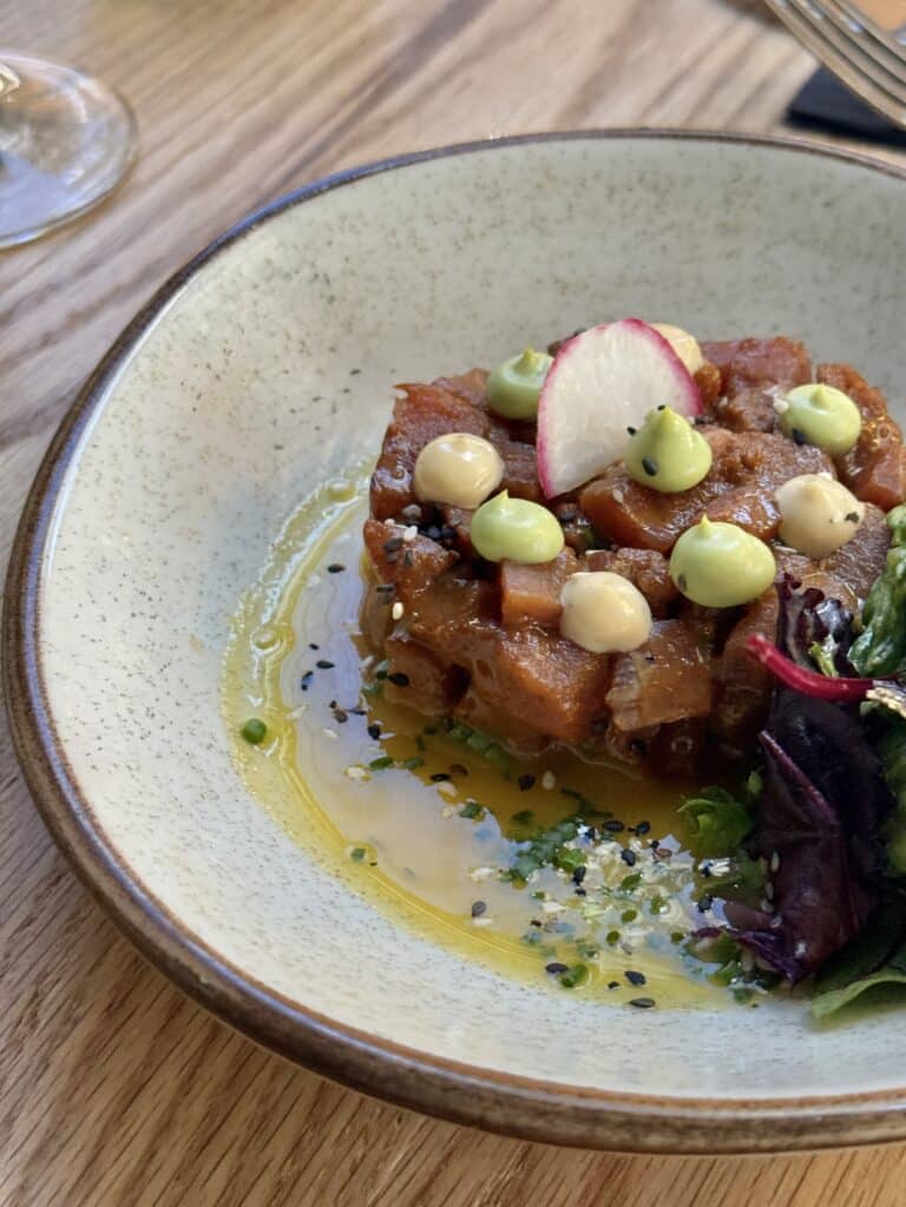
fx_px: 1675
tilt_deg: -44.7
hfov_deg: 30.3
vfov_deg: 39.7
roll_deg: -0.8
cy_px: 604
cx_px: 453
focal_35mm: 48
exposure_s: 1/220
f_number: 1.78
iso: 160
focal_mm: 6.76
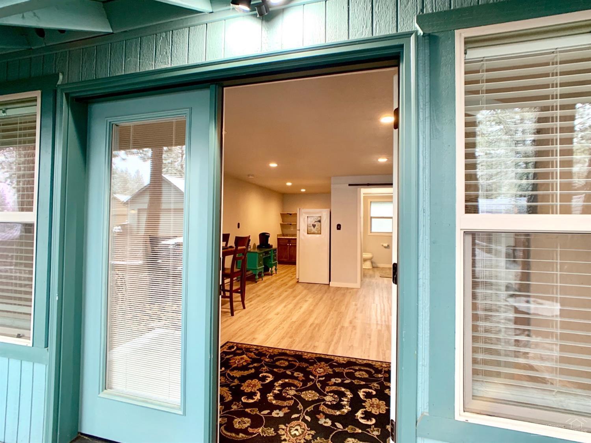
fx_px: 444
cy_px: 222
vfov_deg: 53.0
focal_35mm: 26
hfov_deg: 67.3
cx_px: 296
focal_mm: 4.25
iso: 160
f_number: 1.8
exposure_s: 1/60
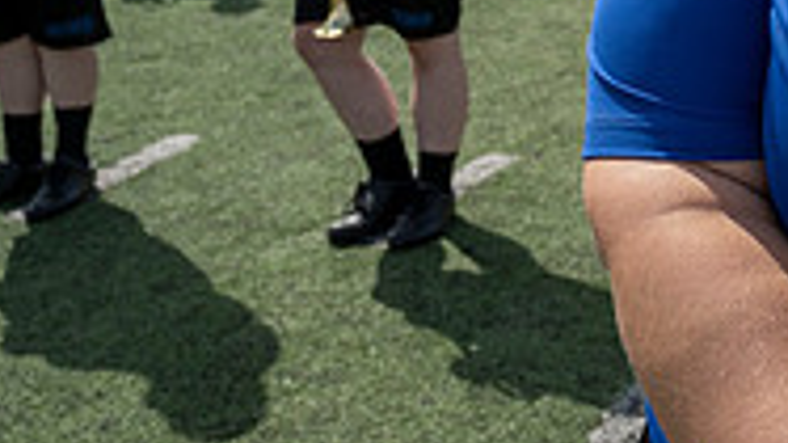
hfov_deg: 24.2
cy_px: -196
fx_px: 1629
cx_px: 990
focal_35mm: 78
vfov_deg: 14.5
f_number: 5
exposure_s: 1/1600
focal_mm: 24
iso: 200
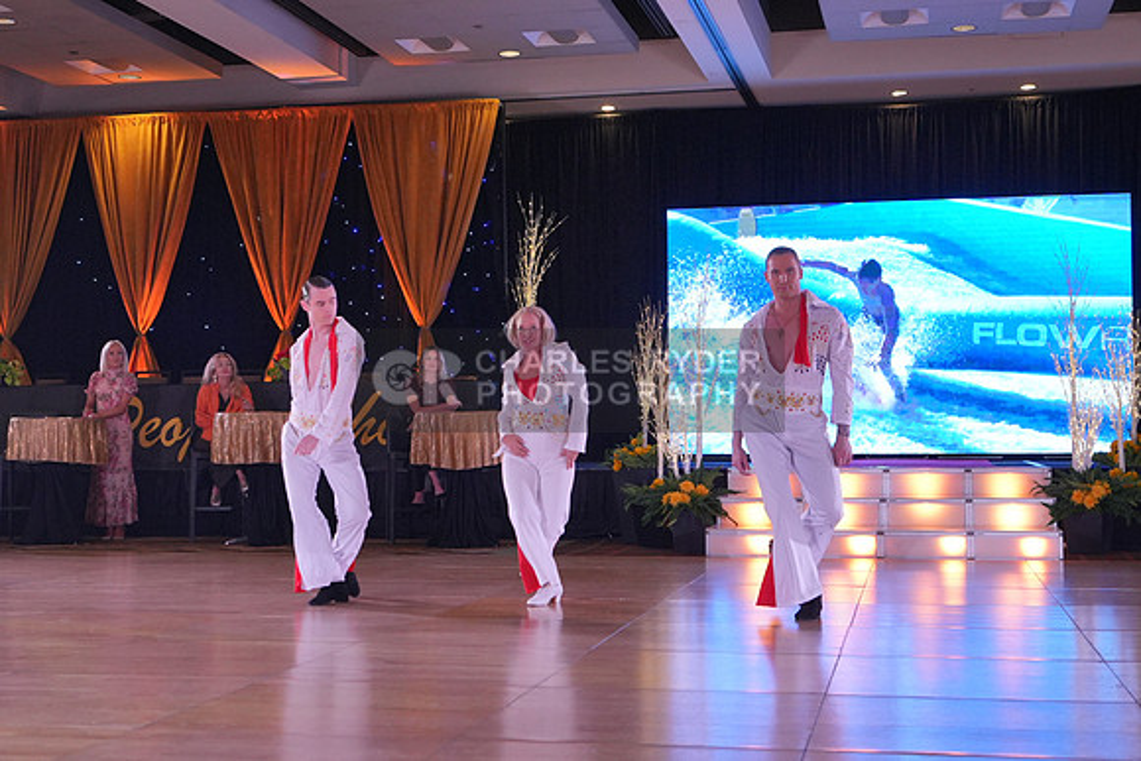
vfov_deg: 26.0
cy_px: 380
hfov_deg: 38.2
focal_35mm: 52
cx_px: 570
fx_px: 1648
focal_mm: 35
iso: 1600
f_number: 4
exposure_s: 1/400
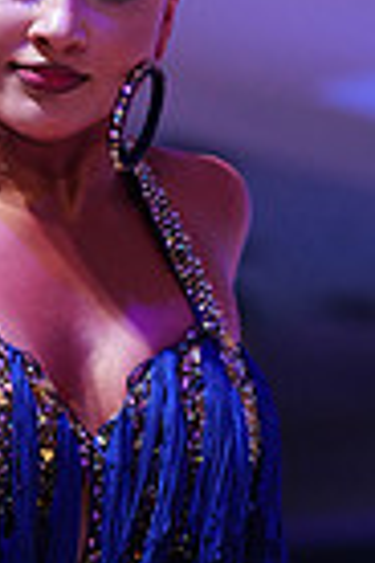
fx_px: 4593
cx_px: -6
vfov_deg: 6.9
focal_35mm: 294
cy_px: 743
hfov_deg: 4.7
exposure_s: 1/320
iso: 1600
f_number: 2.8
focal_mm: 70
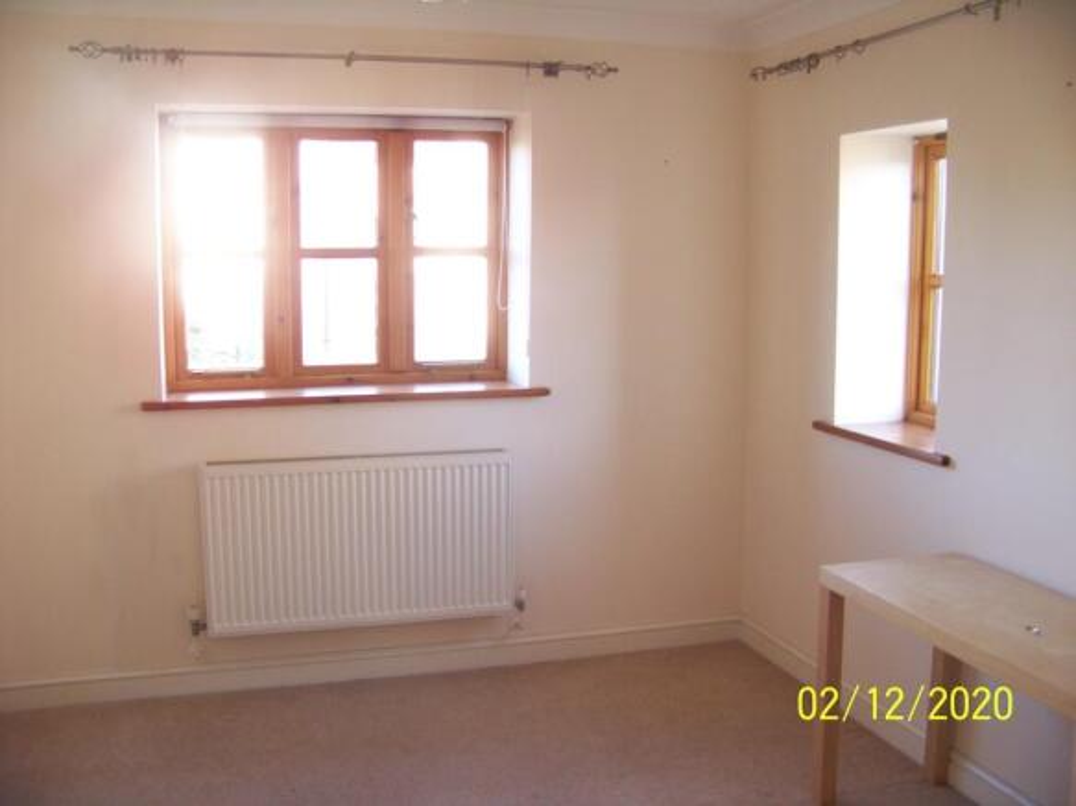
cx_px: 538
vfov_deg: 39.6
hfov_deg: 51.4
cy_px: 403
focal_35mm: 36
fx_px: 1119
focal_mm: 5.85
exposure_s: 1/30
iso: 178
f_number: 2.8
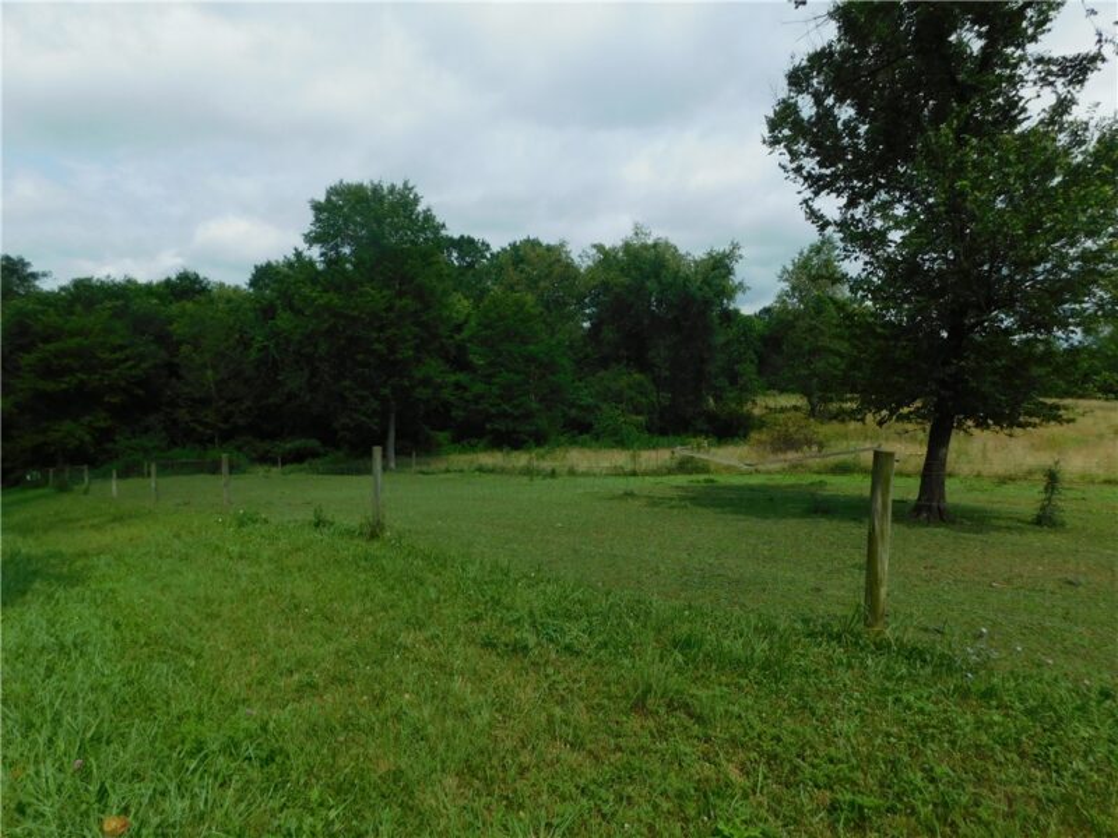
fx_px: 743
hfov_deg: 73.9
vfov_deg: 58.9
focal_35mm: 23
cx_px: 559
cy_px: 419
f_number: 6
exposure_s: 1/640
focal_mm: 4
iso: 125
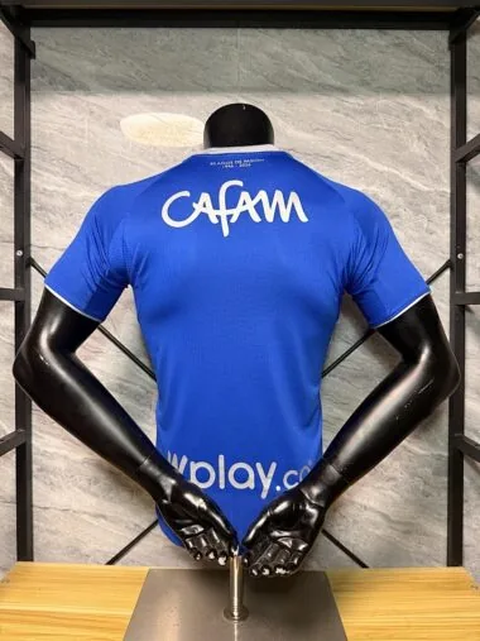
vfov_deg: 71.6
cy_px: 320
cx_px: 240
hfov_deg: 56.8
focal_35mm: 24
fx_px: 444
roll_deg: -0.8
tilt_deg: -1.0
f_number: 1.78
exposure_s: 1/50
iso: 250
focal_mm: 6.76
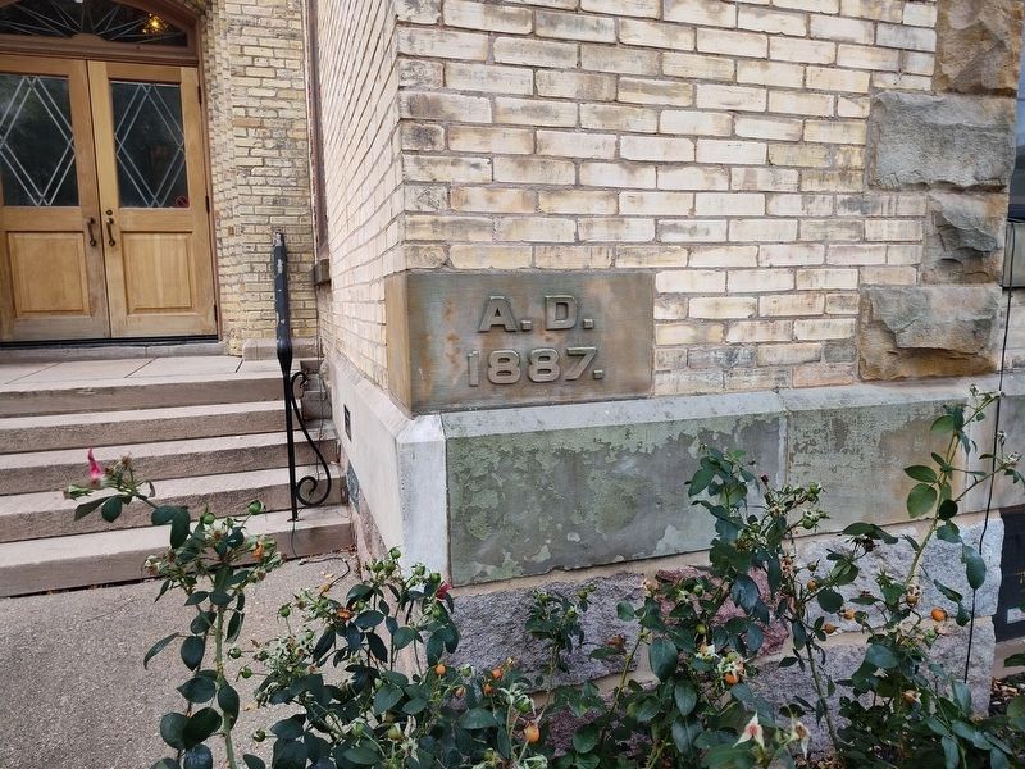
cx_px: 512
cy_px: 384
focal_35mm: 23
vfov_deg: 58.9
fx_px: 681
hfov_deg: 73.9
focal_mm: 5.56
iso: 106
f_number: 1.8
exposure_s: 1/200
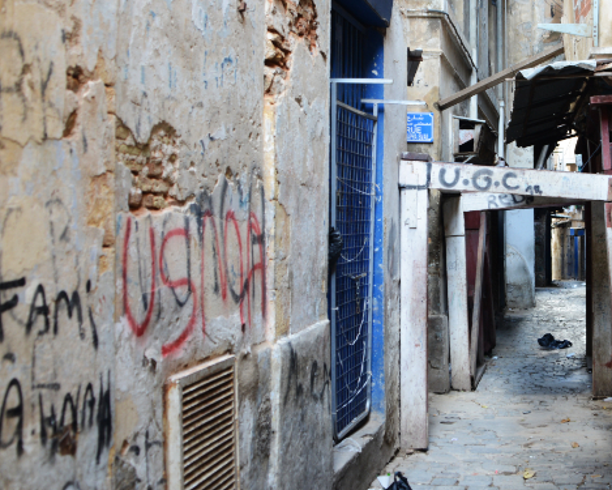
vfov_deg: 27.0
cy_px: 185
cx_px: 532
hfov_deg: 32.2
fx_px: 1014
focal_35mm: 56
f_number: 3.5
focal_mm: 28
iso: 250
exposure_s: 1/13
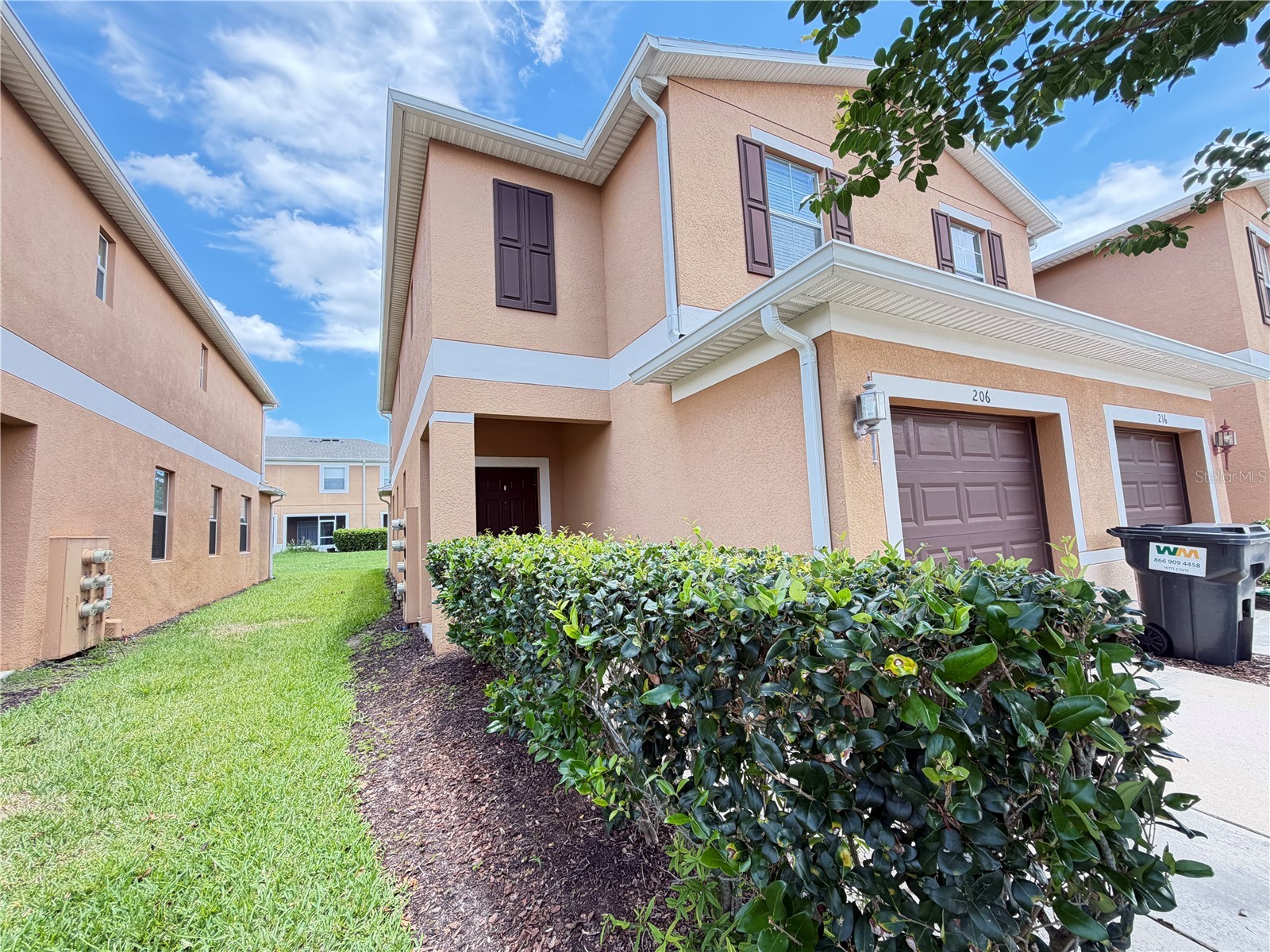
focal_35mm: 14
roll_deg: +3.3
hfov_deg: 102.1
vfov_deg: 85.7
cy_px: 476
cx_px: 635
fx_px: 514
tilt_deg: +5.4
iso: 64
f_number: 2.2
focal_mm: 2.22
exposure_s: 1/121
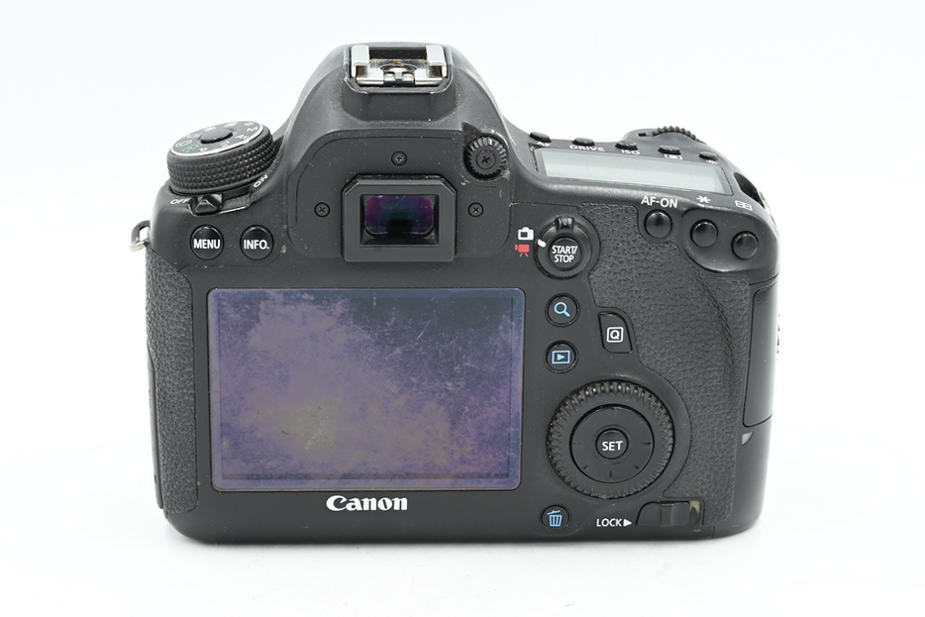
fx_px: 2056
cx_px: 461
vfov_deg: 17.1
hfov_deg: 25.4
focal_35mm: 80
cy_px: 308
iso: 200
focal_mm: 53
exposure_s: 1/15
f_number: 14
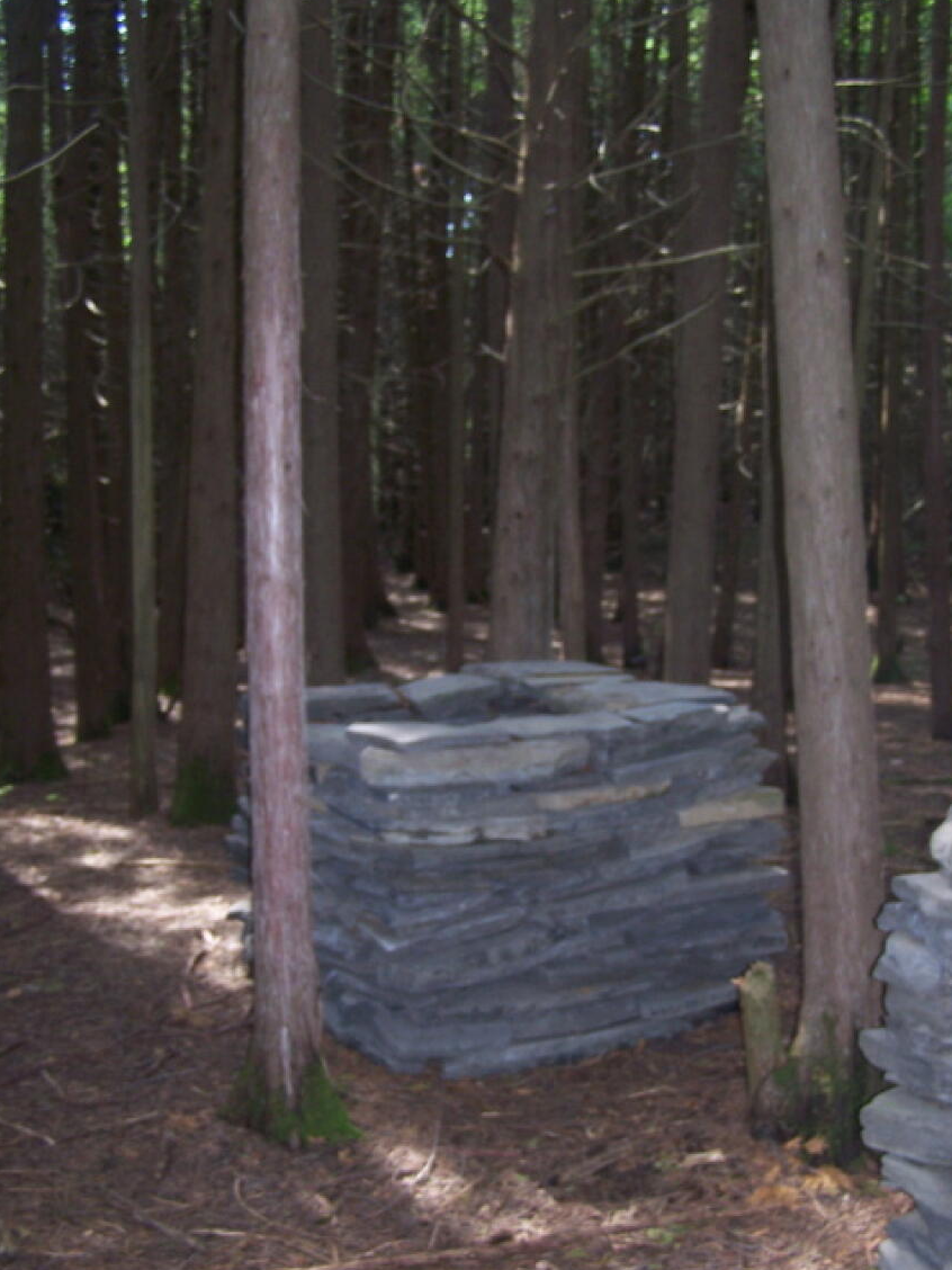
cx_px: 536
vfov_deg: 41.2
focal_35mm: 46
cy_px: 718
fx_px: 1687
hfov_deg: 31.5
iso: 140
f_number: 2.8
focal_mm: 6.3
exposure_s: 1/60
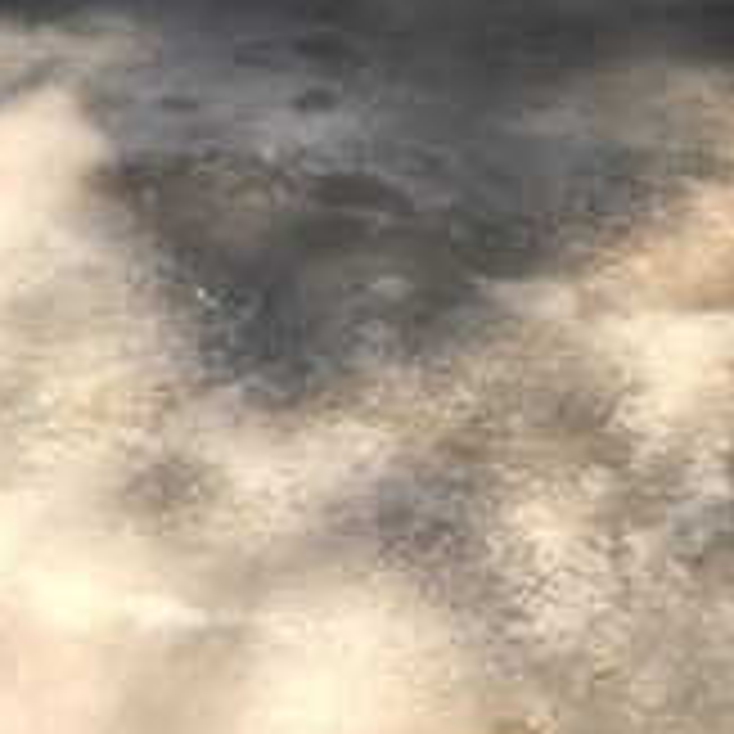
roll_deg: +1.4
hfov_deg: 13.9
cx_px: -198
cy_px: -869
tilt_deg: -5.9
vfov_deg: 12.2
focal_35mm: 121
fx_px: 2903
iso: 25
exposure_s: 1/246
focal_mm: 4.15
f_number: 2.2
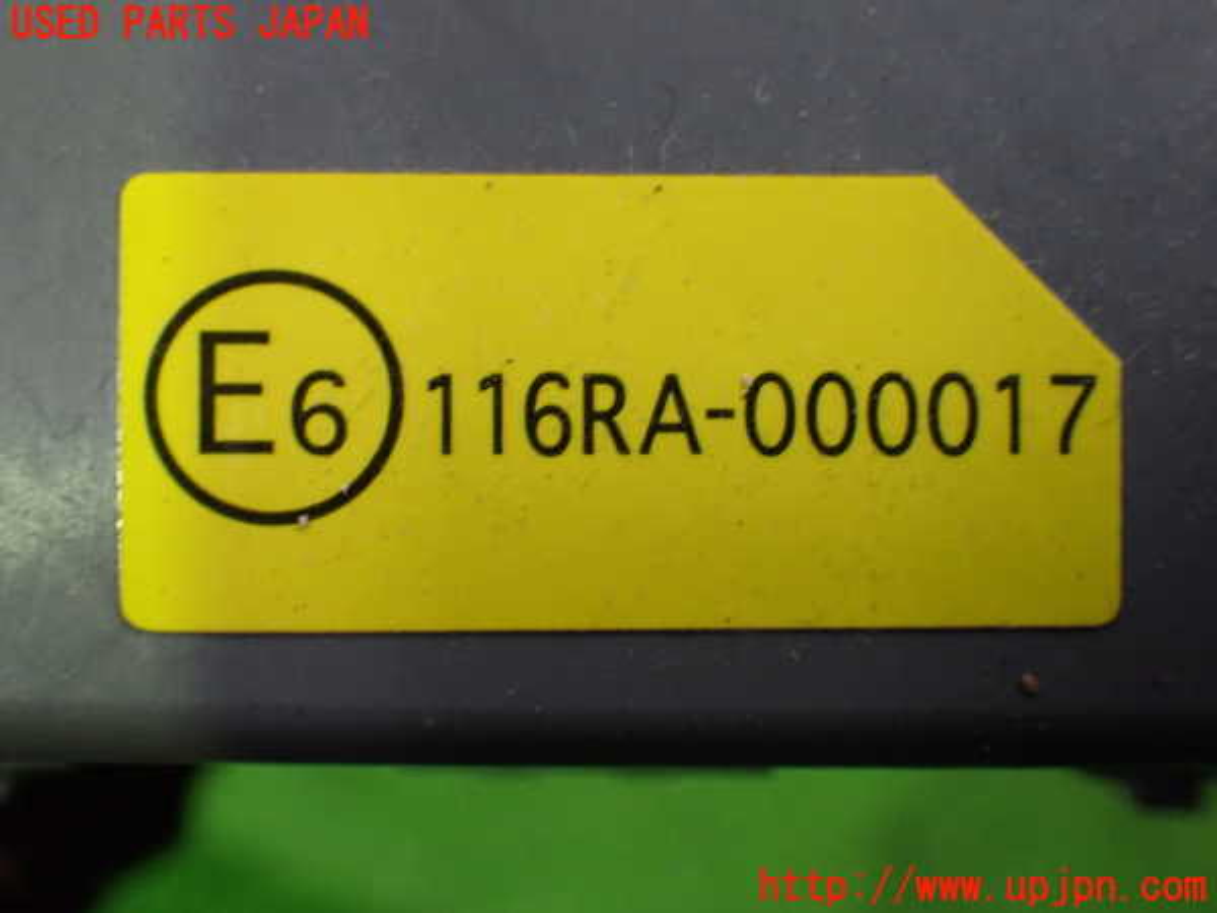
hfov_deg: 42.9
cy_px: 456
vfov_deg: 32.9
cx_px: 608
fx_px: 1547
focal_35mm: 44
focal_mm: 7.84
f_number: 2.9
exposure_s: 1/50
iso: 800
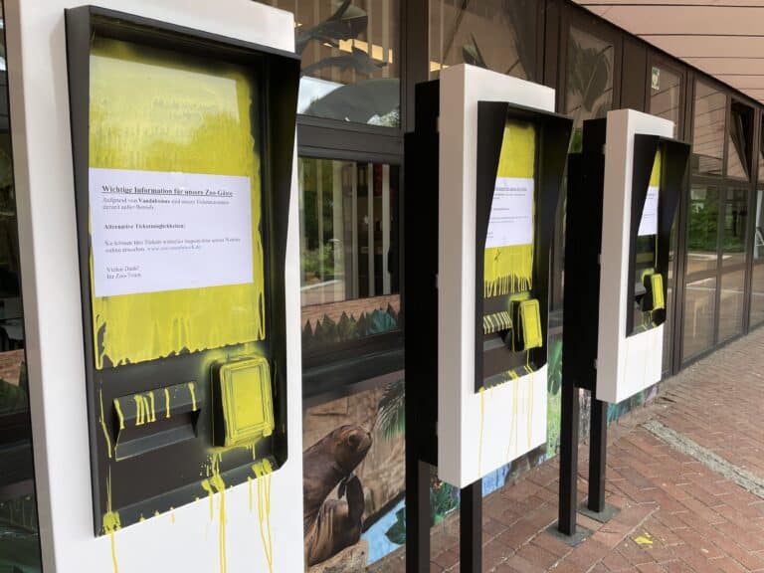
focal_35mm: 26
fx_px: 574
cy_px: 286
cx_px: 382
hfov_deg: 67.3
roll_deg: -0.2
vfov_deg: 53.1
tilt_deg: -5.4
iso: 32
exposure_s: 1/682
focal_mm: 4.2
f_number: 1.6
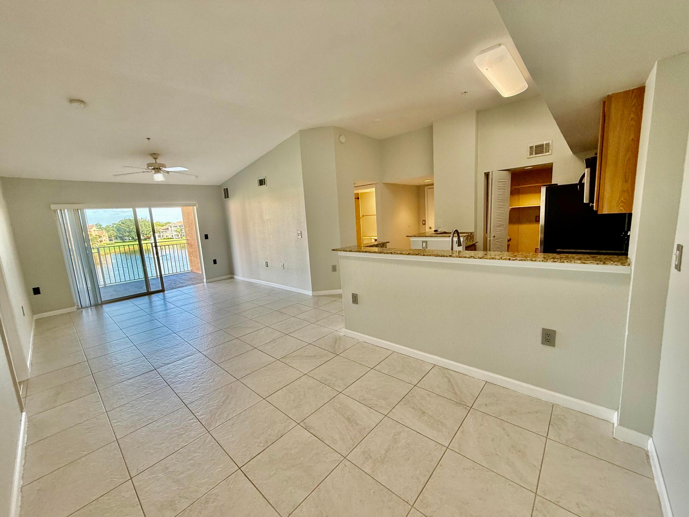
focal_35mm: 14
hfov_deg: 102.1
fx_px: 279
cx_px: 344
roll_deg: +3.8
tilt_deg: -7.8
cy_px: 258
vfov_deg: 85.7
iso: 200
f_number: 2.2
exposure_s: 1/120
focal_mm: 2.22
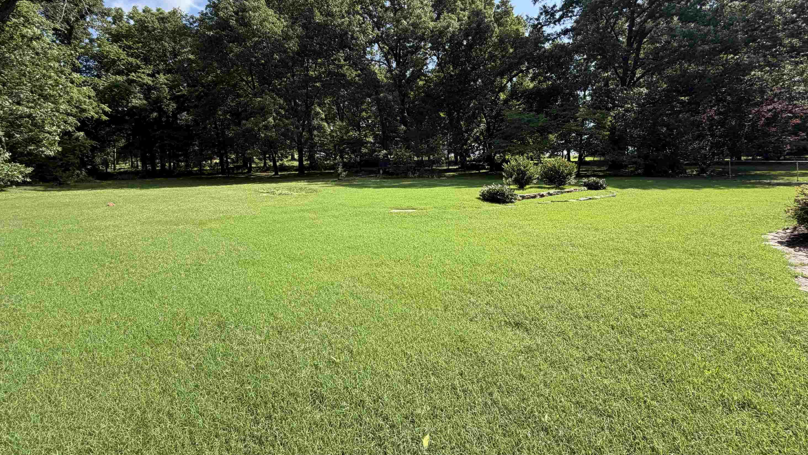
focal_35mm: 16
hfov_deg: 99.4
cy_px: 180
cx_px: 411
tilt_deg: -3.9
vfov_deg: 66.4
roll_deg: +2.5
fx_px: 343
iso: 40
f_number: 2.2
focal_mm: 2.22
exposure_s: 1/651
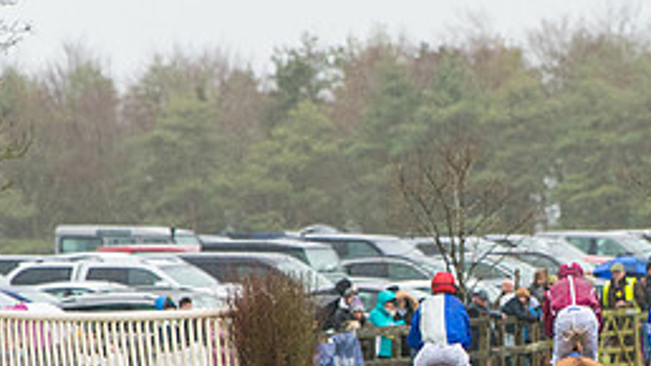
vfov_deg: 1.6
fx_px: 13444
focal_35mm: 779
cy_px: 345
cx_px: 686
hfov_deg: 2.8
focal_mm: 200
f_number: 4
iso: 1000
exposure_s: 1/1000
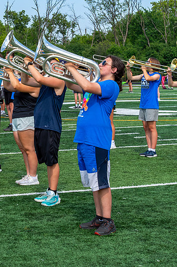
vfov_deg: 20.5
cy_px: 95
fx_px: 733
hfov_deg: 13.5
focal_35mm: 99
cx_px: -20
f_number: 13
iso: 1250
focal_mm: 48
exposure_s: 1/1000
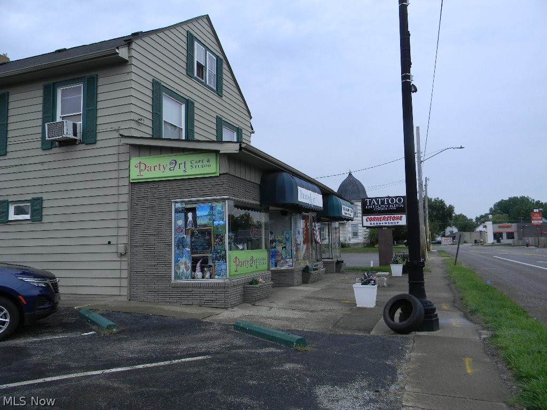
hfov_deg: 63.4
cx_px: 274
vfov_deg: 49.7
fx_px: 442
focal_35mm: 28
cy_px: 205
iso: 80
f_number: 3.5
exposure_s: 1/510
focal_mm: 5
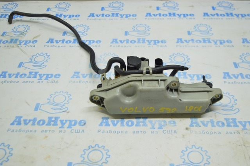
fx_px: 302
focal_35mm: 44
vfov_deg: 30.8
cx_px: 125
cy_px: 83
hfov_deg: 45.0
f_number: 4.2
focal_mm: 29
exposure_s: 1/40
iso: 400
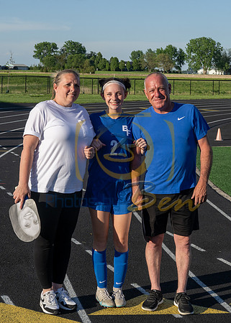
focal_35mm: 80
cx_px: 110
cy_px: 124
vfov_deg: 24.9
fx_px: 732
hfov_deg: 17.9
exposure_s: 1/250
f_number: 11
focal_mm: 44
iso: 160
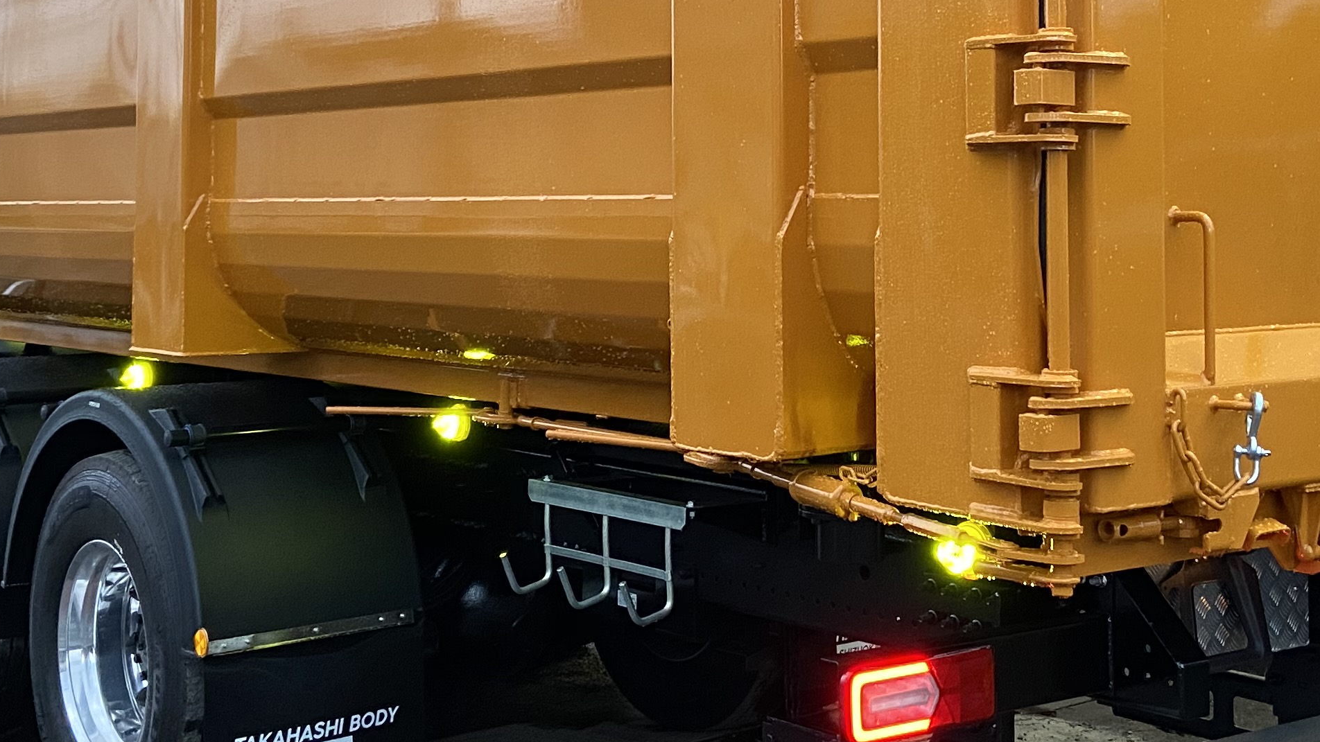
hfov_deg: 34.9
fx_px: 2100
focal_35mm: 60
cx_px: 711
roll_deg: +0.5
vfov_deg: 19.8
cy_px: 154
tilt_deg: +2.0
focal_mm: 4.25
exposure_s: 1/60
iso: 250
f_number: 1.8
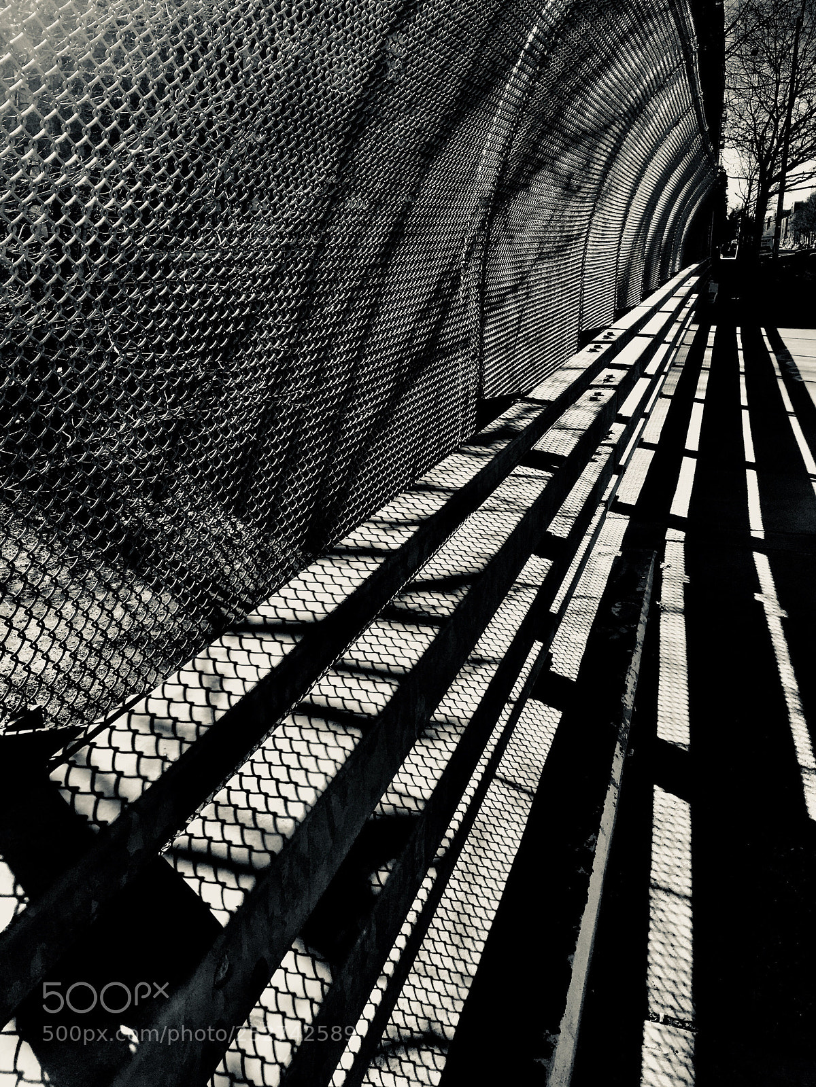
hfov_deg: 48.2
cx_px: 408
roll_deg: +1.3
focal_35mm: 29
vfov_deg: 61.7
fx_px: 911
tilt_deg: -17.5
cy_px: 544
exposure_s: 1/1099
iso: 32
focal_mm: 4.15
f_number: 2.2
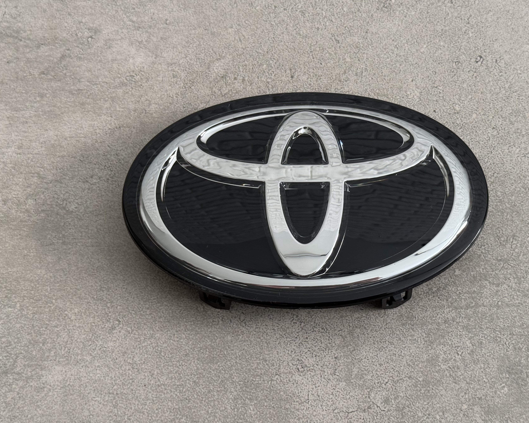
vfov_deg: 27.1
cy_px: 200
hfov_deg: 33.5
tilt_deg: -65.2
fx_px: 877
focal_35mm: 56
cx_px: 313
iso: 160
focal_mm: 6.76
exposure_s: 1/60
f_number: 1.78
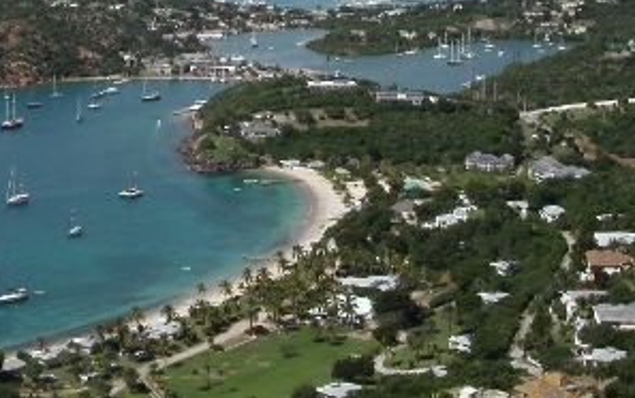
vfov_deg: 15.7
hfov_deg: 25.3
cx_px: 179
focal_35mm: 81
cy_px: -34
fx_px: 1403
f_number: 8
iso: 100
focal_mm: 7.8
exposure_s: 1/500
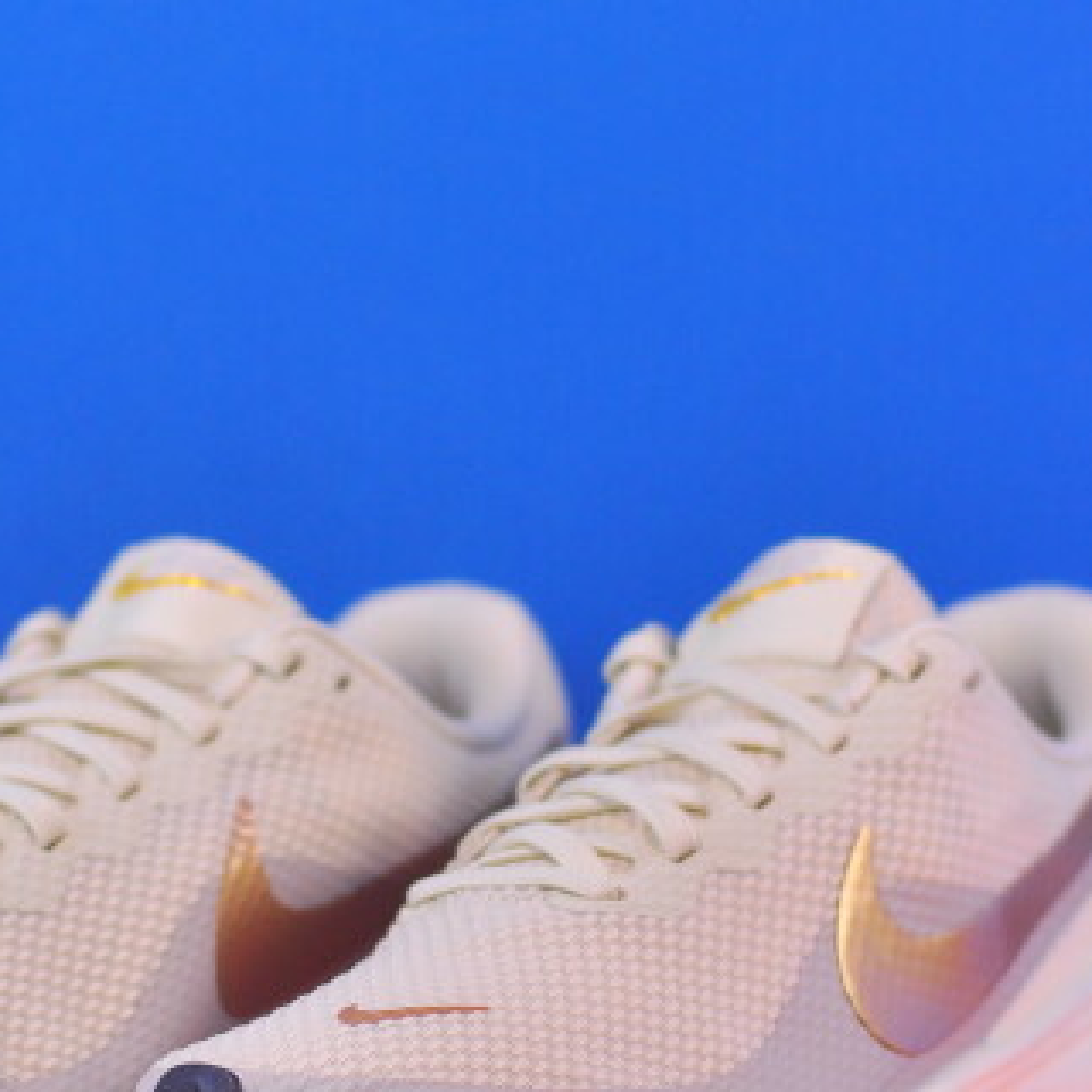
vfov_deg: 11.0
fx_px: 5675
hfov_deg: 11.0
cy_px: 633
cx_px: 433
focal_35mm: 159
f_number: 2.5
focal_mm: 50
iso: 250
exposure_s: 1/320
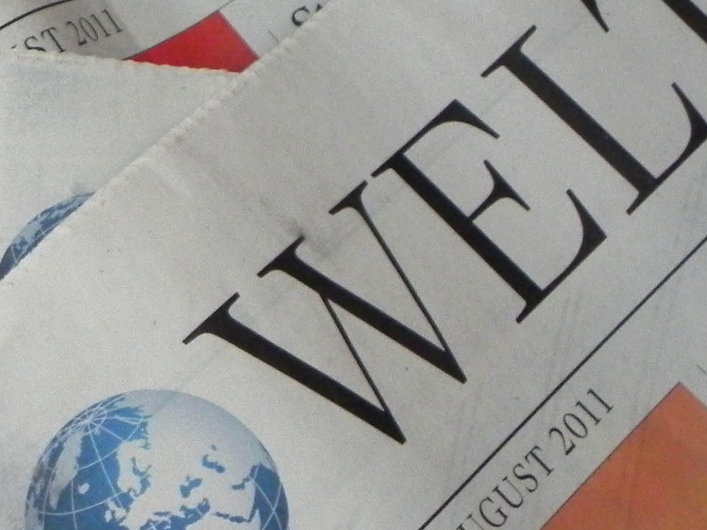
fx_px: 2798
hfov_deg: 14.0
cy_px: 426
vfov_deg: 10.8
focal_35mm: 137
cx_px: -117
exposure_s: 1/15
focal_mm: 8.2
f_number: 3.2
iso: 400
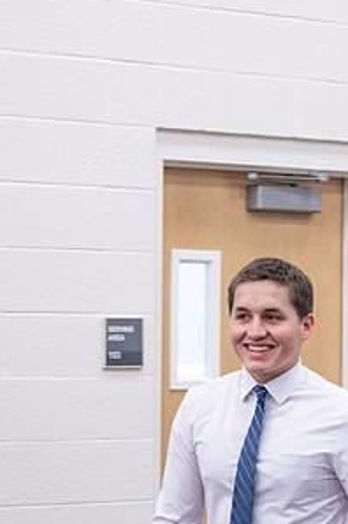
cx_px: 381
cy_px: 321
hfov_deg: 7.6
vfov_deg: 11.6
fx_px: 2587
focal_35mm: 178
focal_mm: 70
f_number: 4
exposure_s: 1/200
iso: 1600
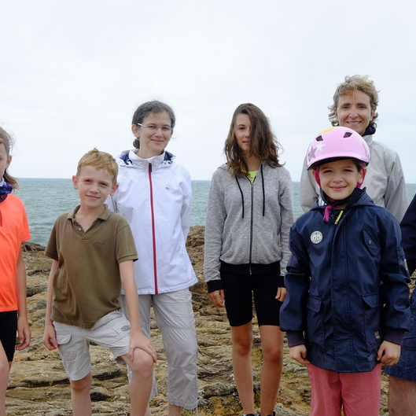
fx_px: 612
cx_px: 239
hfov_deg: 37.5
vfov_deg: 37.6
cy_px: 209
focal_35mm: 45
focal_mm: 23
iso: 400
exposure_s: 1/100
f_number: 8
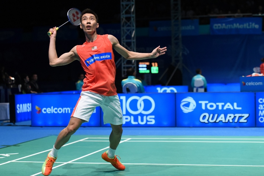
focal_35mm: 70
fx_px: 513
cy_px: 88
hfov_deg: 28.8
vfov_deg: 19.5
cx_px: 132
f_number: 2.8
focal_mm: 70
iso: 5000
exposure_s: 1/640
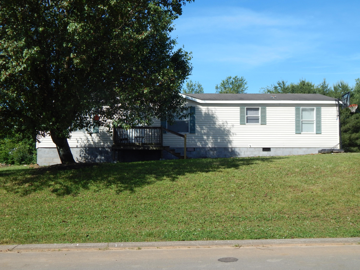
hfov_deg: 43.9
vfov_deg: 33.6
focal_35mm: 43
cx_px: 180
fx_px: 447
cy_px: 135
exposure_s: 1/1250
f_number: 3.6
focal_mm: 7.7
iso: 125
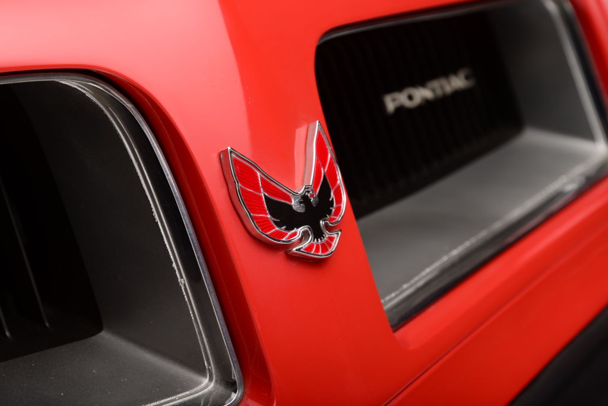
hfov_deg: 25.3
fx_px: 1352
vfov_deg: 17.1
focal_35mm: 80
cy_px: 203
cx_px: 304
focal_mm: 80
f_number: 7.1
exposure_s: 1/200
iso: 320
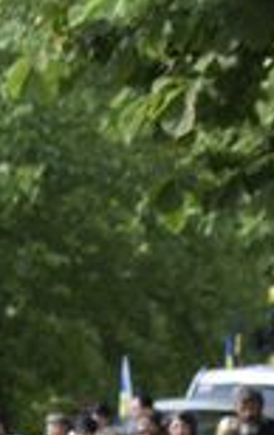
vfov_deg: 5.1
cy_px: 679
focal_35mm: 408
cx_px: -54
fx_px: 4853
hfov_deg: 3.2
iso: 200
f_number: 8
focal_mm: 55
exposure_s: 1/250
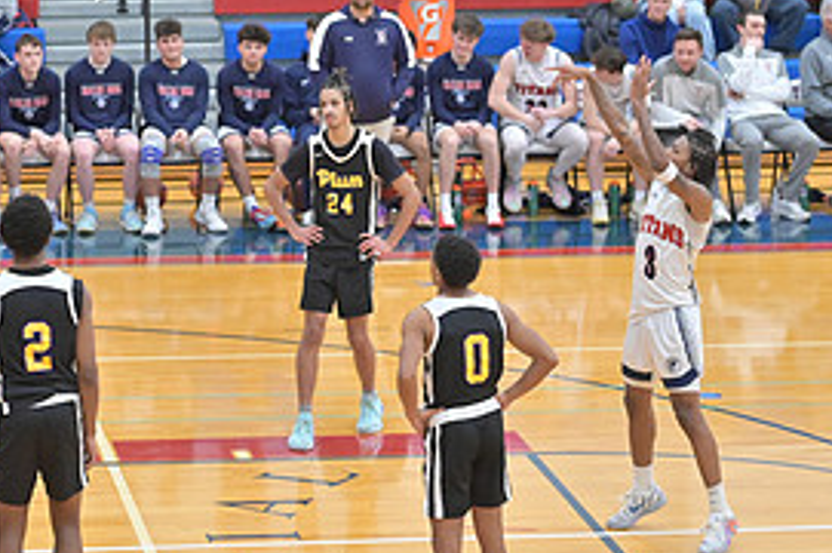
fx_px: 4547
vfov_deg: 6.9
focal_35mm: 197
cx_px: 64
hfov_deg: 10.4
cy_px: 86
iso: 7200
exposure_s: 1/800
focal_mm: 92
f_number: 4
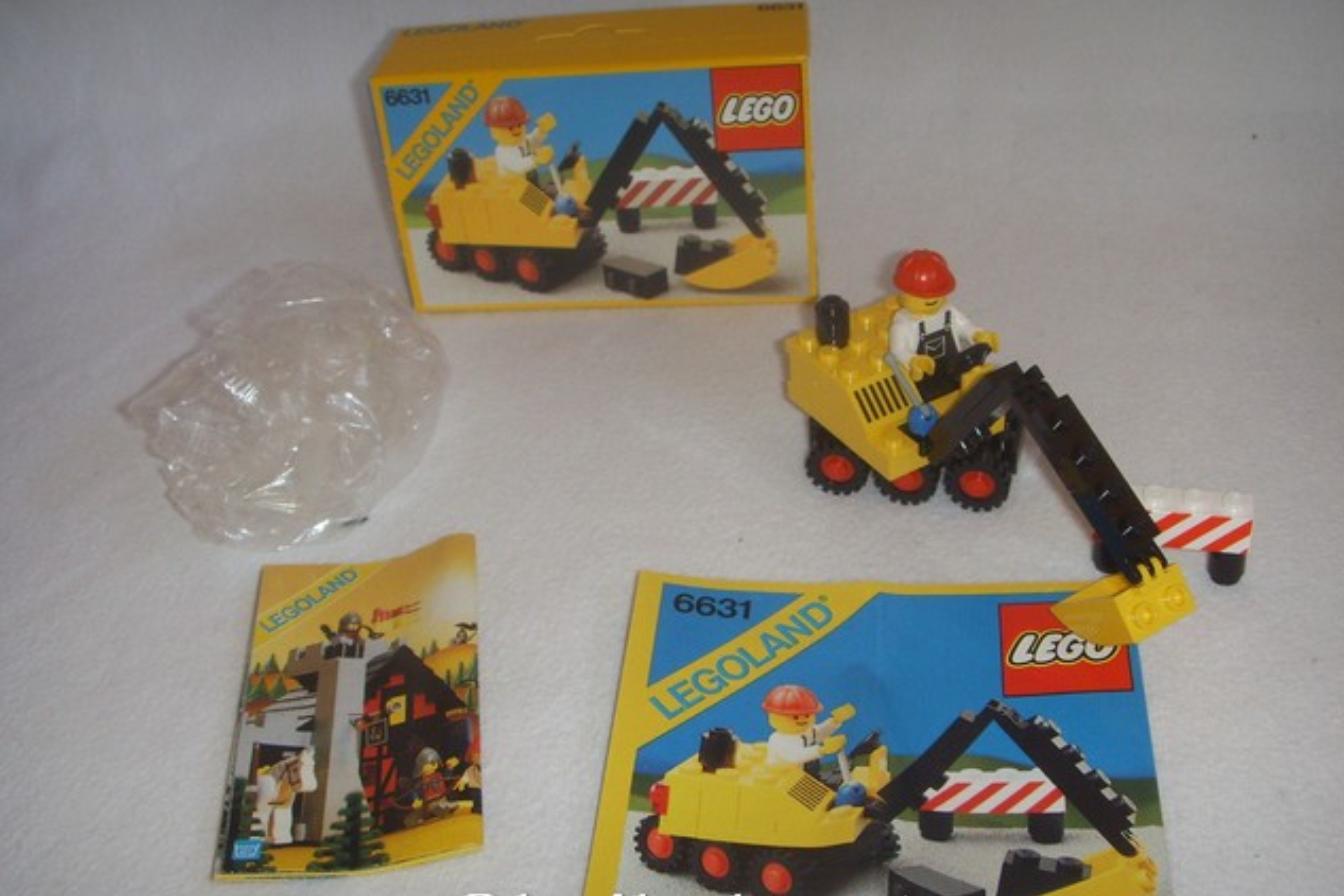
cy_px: 471
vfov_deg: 32.6
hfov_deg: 47.4
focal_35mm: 41
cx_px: 675
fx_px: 1531
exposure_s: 1/45
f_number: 3.5
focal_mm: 6.6
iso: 100
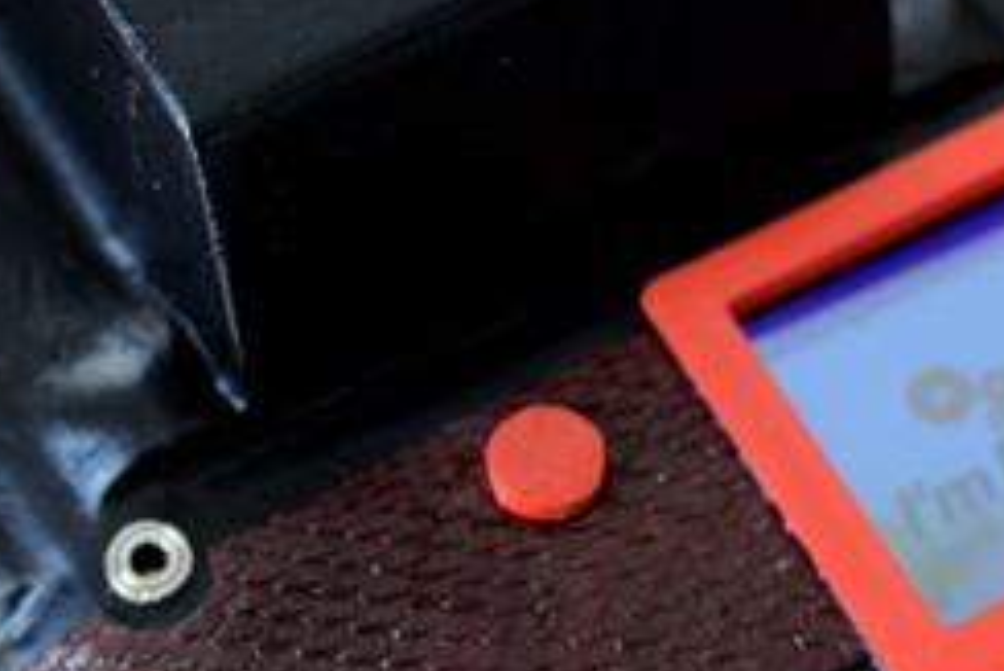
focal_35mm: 164
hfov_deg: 12.5
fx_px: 4576
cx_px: 395
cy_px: 333
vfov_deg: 8.4
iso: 640
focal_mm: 50
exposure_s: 1/200
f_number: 2.8
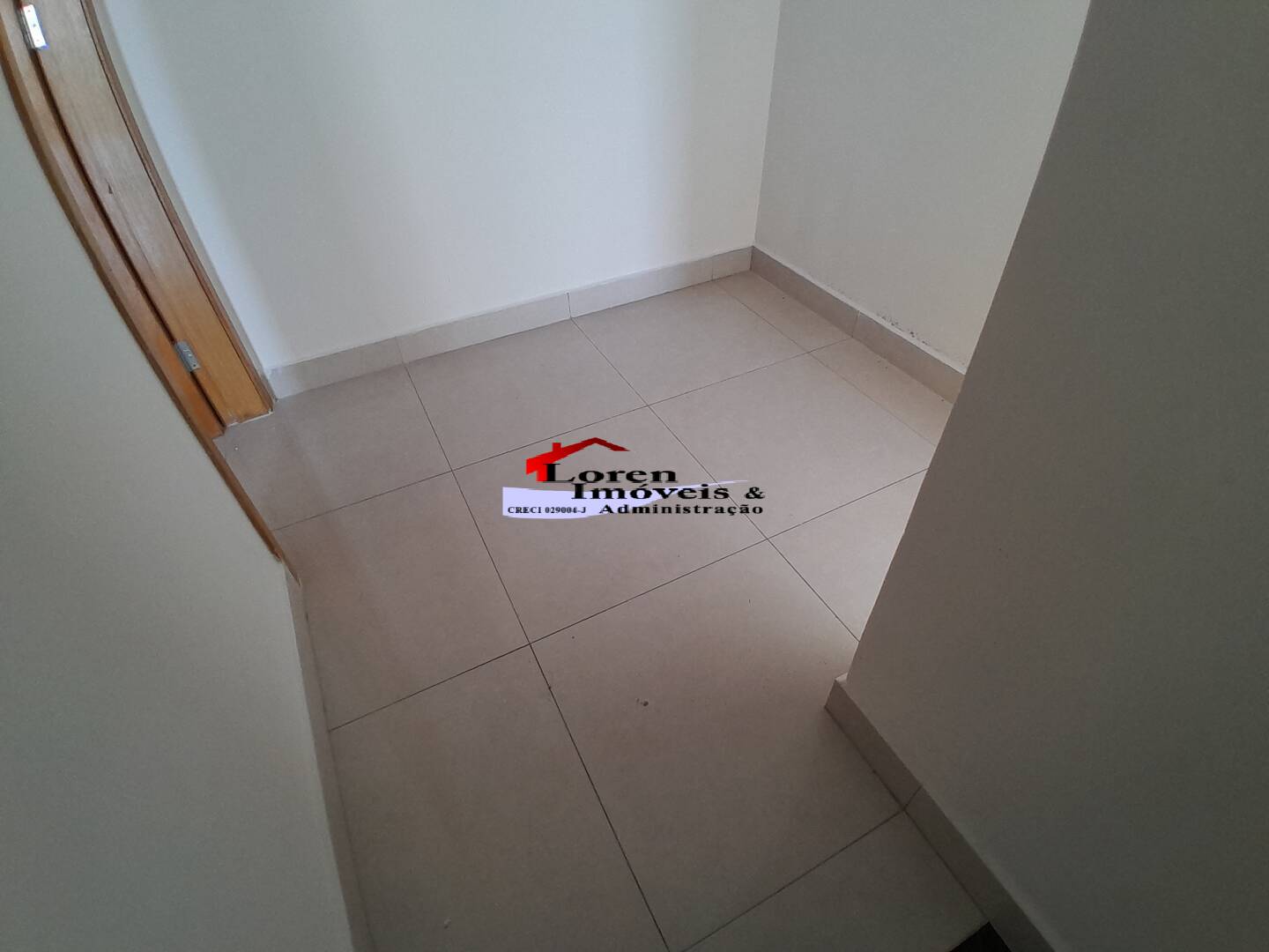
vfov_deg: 74.7
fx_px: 623
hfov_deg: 91.0
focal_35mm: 17
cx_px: 634
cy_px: 476
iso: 40
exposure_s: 1/40
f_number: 2.2
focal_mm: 1.46
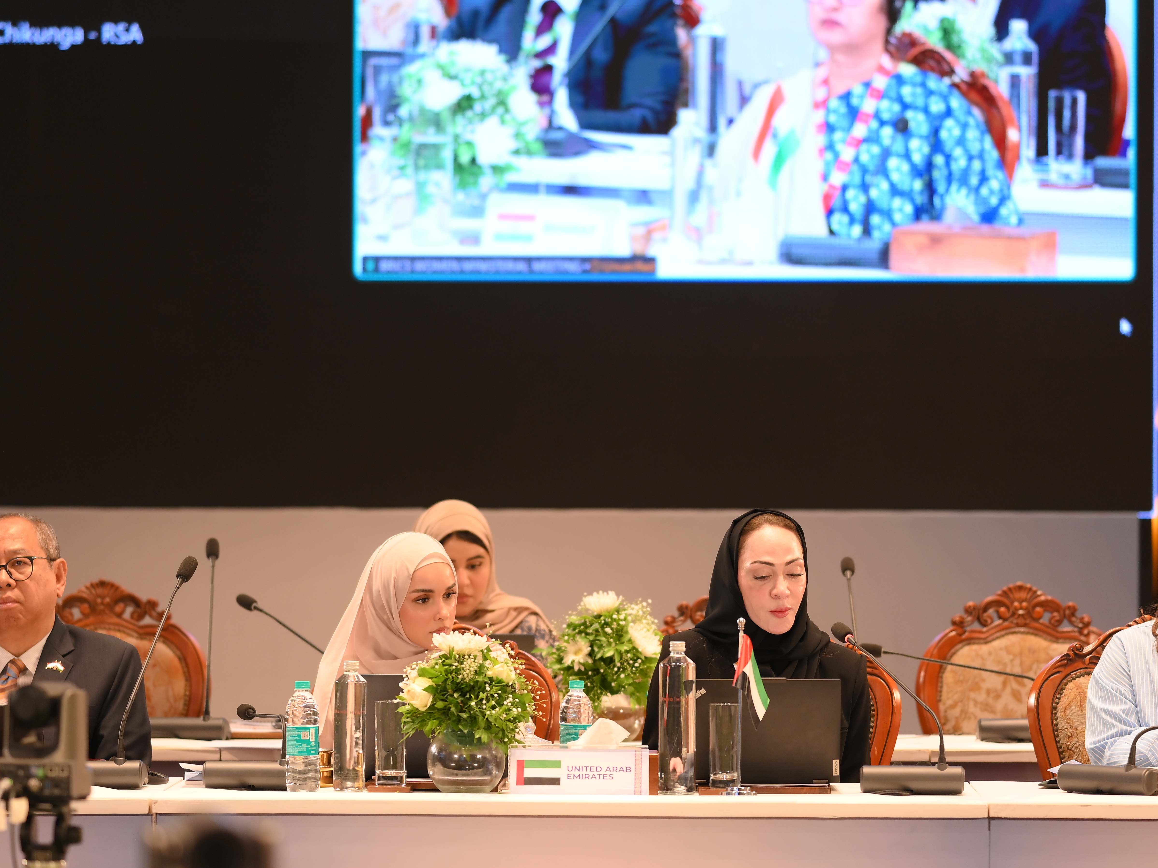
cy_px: 435
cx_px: 584
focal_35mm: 138
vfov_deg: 10.7
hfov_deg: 14.3
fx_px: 4616
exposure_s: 1/500
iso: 500
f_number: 1.8
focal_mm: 85
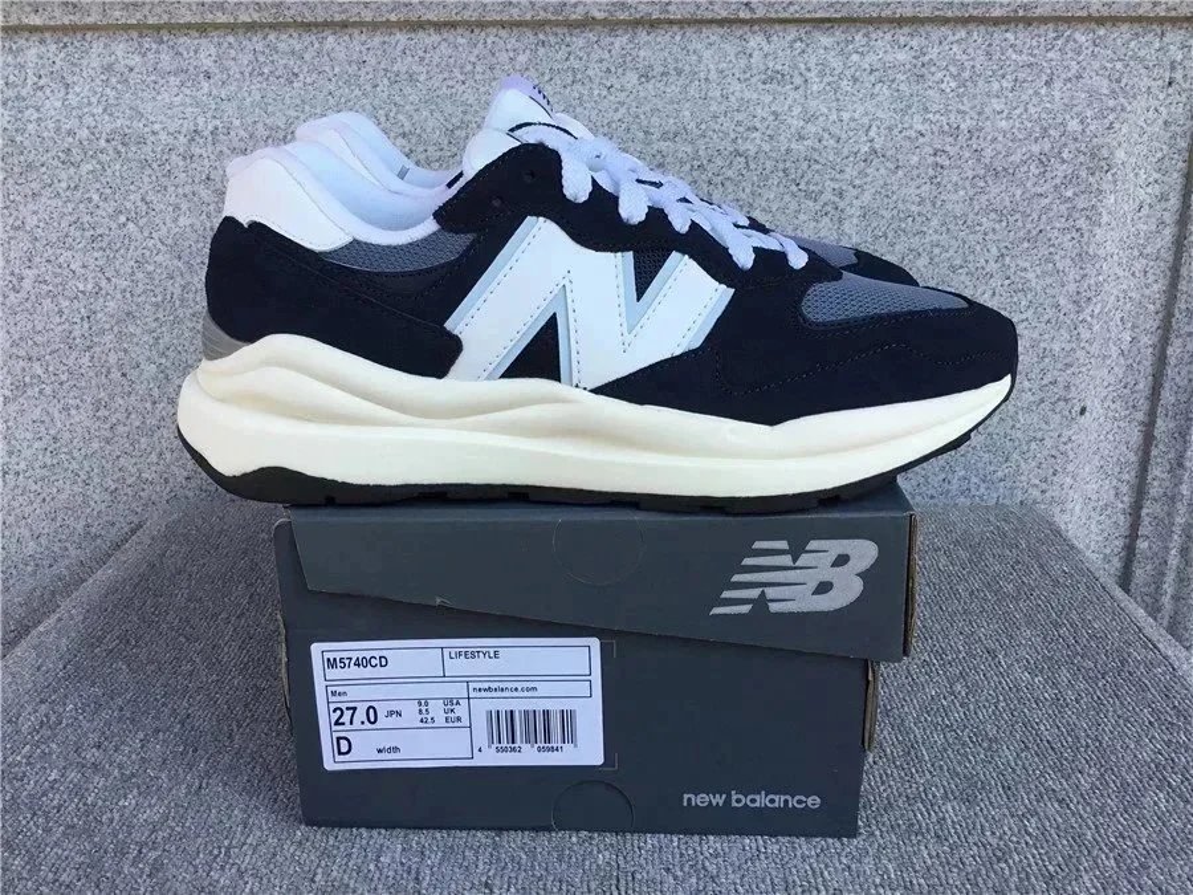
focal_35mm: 31
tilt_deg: -19.1
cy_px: 448
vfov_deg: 45.4
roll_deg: +1.0
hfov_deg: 58.4
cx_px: 596
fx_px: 1068
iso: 25
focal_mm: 3.3
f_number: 2.4
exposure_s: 1/458
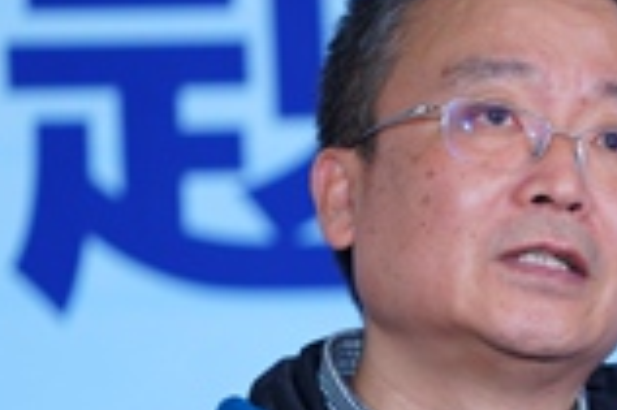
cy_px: 367
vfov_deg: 2.4
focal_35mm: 570
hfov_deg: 3.6
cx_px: 695
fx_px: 9759
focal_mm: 200
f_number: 3.2
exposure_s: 1/200
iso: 1000
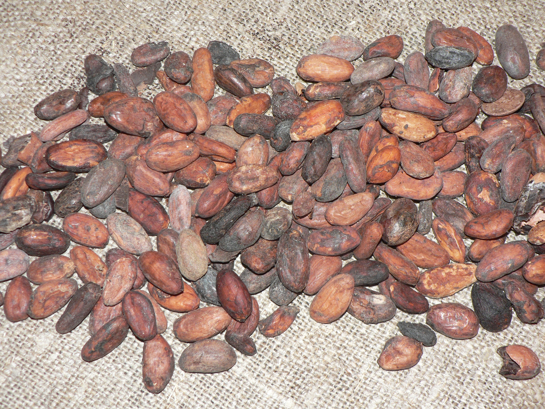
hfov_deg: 33.8
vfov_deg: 25.7
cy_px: 204
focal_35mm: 57
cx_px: 272
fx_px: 897
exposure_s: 1/60
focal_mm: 9.5
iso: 100
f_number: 3.2
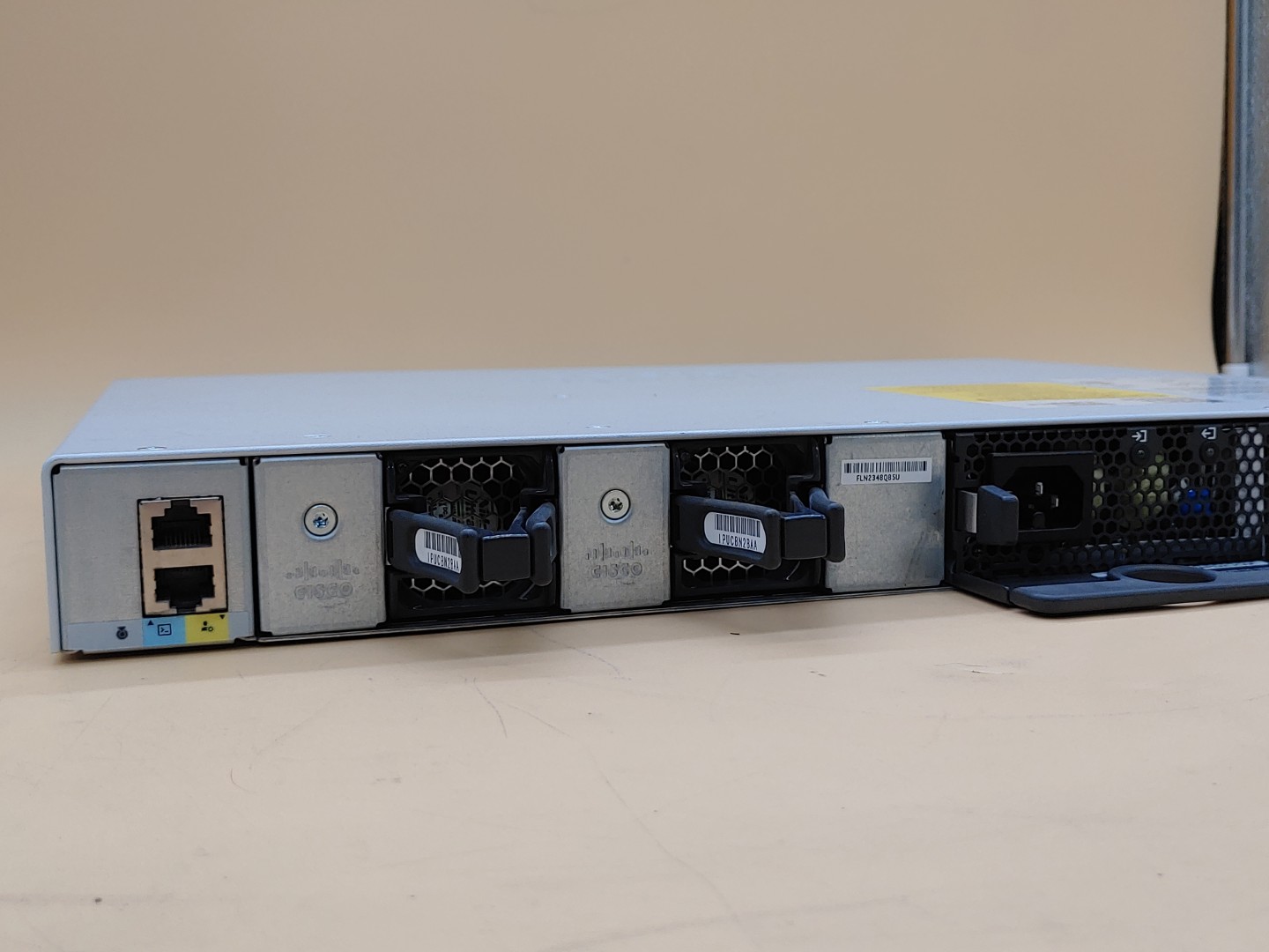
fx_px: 1430
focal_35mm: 39
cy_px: 476
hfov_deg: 47.9
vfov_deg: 36.8
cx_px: 634
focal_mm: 4.36
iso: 50
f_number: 1.8
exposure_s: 1/107
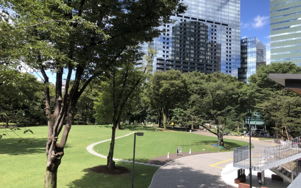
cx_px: 150
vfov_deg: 41.8
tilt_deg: +5.2
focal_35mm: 30
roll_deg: -1.9
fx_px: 246
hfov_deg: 62.9
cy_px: 91
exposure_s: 1/852
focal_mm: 3.99
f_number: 1.8
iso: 20
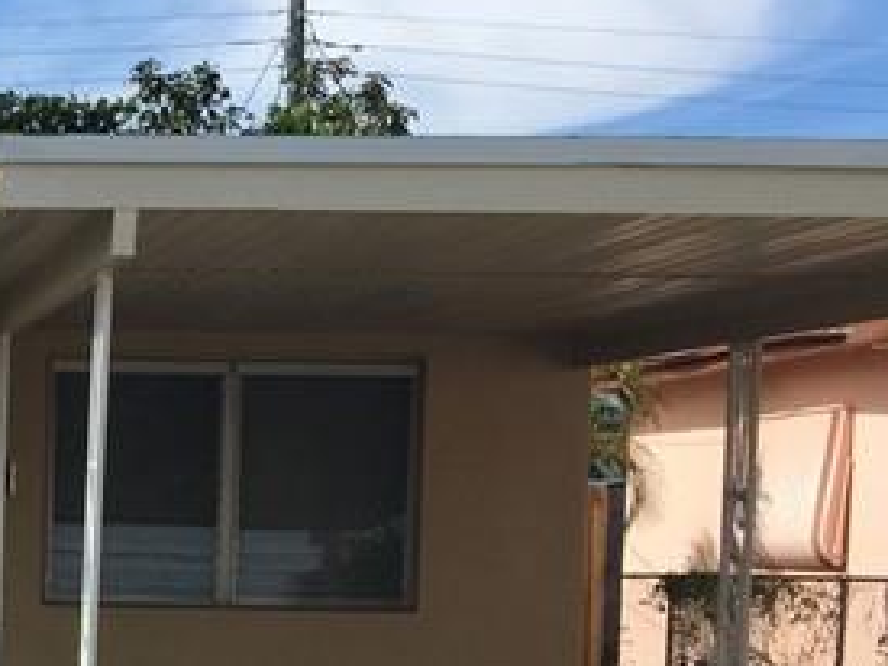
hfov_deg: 16.7
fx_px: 2769
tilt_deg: -4.9
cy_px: 786
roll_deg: -3.7
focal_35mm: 108
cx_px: -394
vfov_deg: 13.3
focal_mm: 4.15
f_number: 2.2
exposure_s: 1/1582
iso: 32
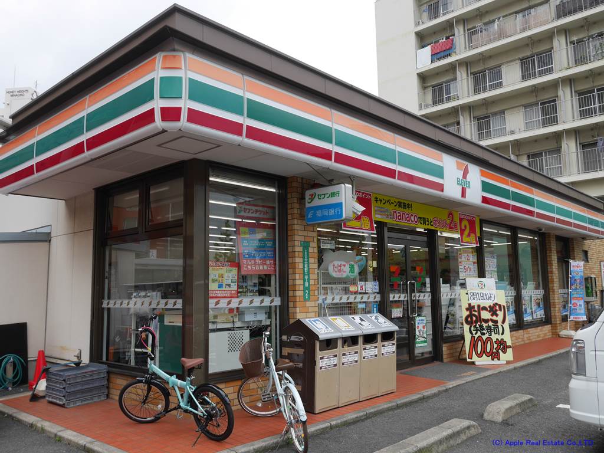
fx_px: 523
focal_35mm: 30
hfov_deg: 60.0
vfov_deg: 46.8
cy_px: 226
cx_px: 302
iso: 200
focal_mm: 15
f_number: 6.3
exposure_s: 1/250
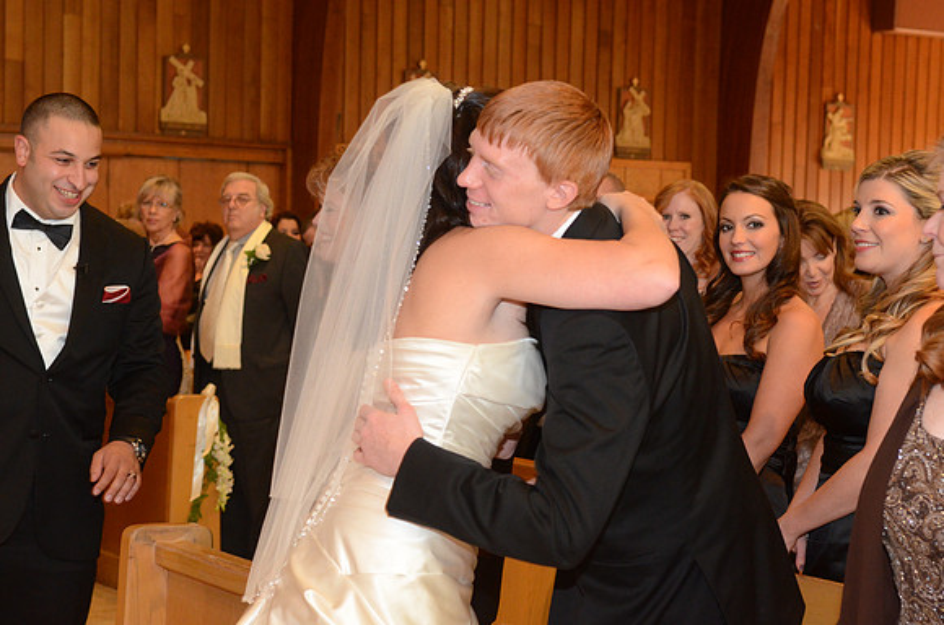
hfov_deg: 24.7
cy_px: 312
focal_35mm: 82
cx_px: 472
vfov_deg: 16.5
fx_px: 2159
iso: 2500
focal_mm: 55
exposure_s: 1/50
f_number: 5.6
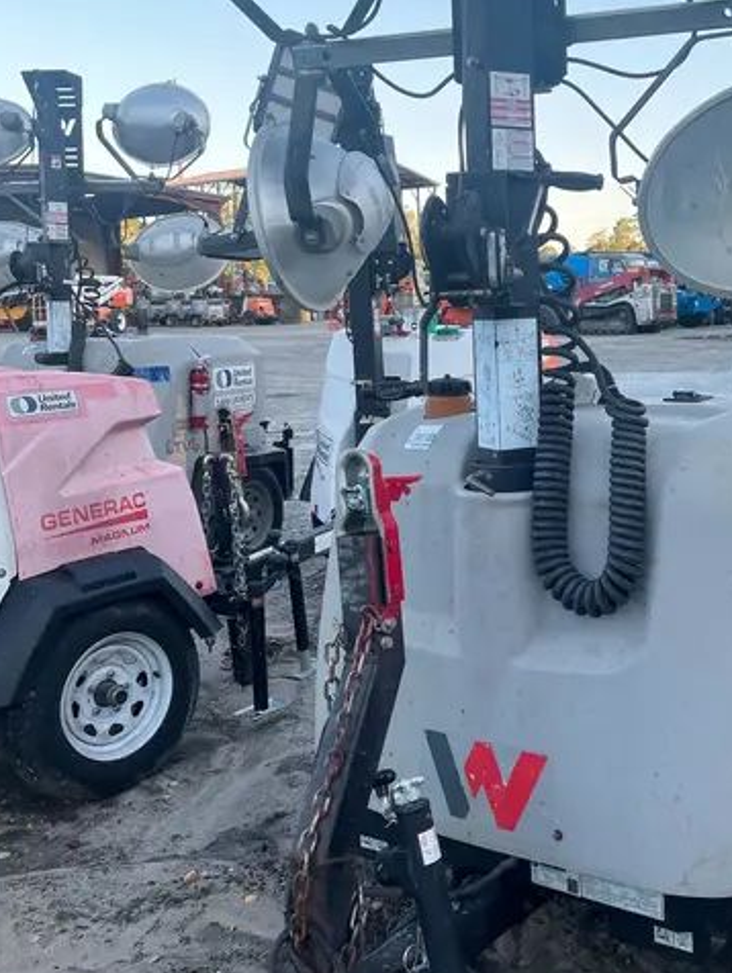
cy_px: 404
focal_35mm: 40
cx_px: 552
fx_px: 1126
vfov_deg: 46.6
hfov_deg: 35.2
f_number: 1.6
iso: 50
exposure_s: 1/302
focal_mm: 5.1
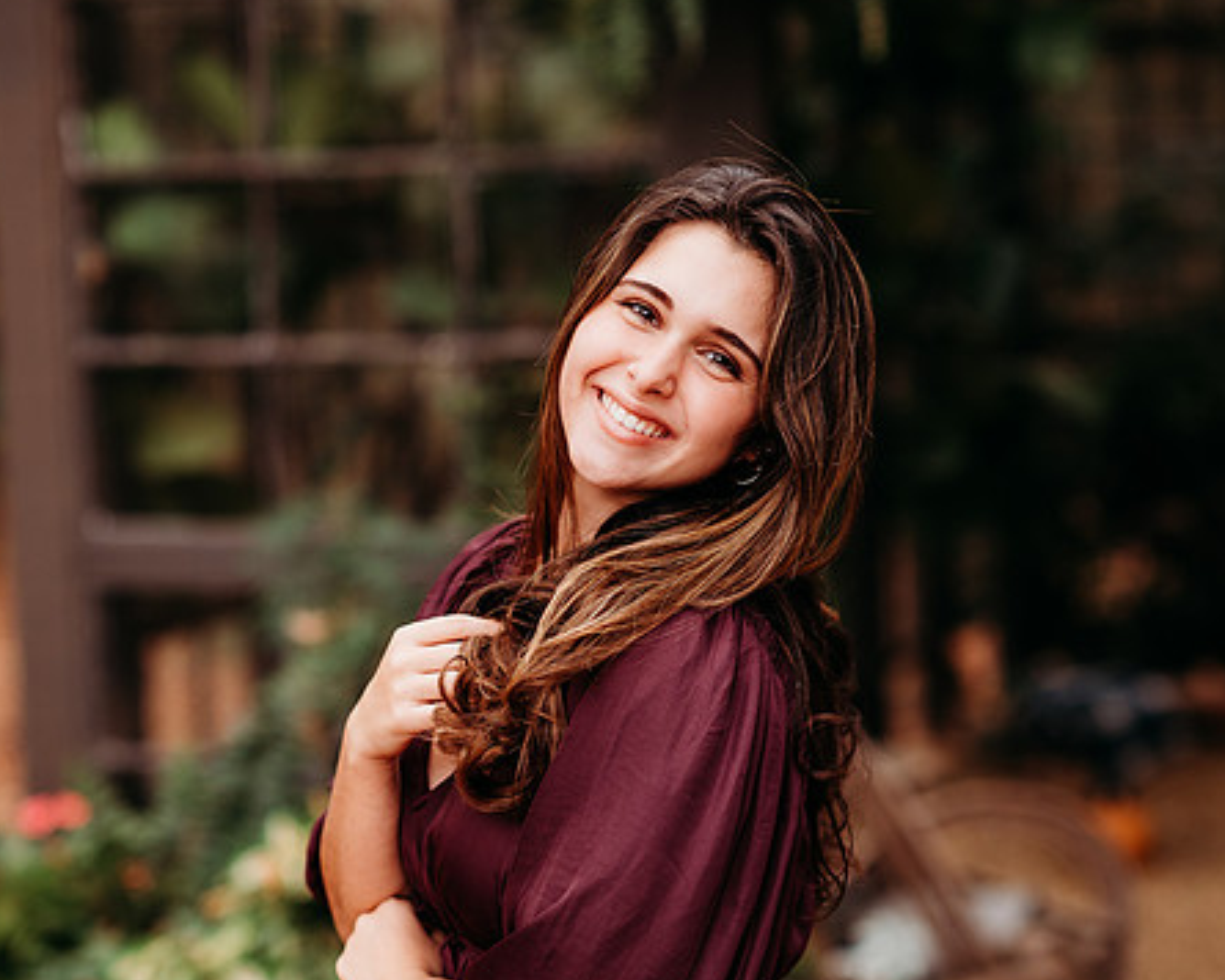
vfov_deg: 14.8
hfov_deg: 18.5
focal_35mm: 104
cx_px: 562
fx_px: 3771
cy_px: 513
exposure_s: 1/500
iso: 250
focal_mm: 85
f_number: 2.2
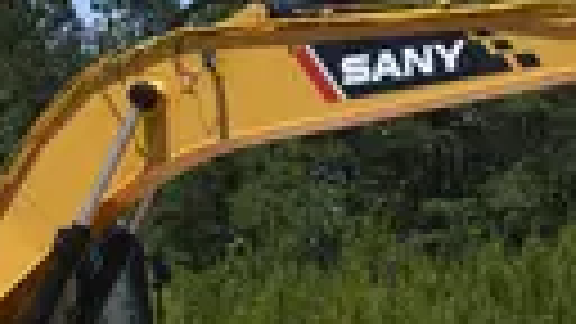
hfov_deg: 8.0
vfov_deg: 4.5
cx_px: 144
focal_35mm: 268
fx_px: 4093
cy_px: 250
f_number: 9
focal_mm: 82
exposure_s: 1/200
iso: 100
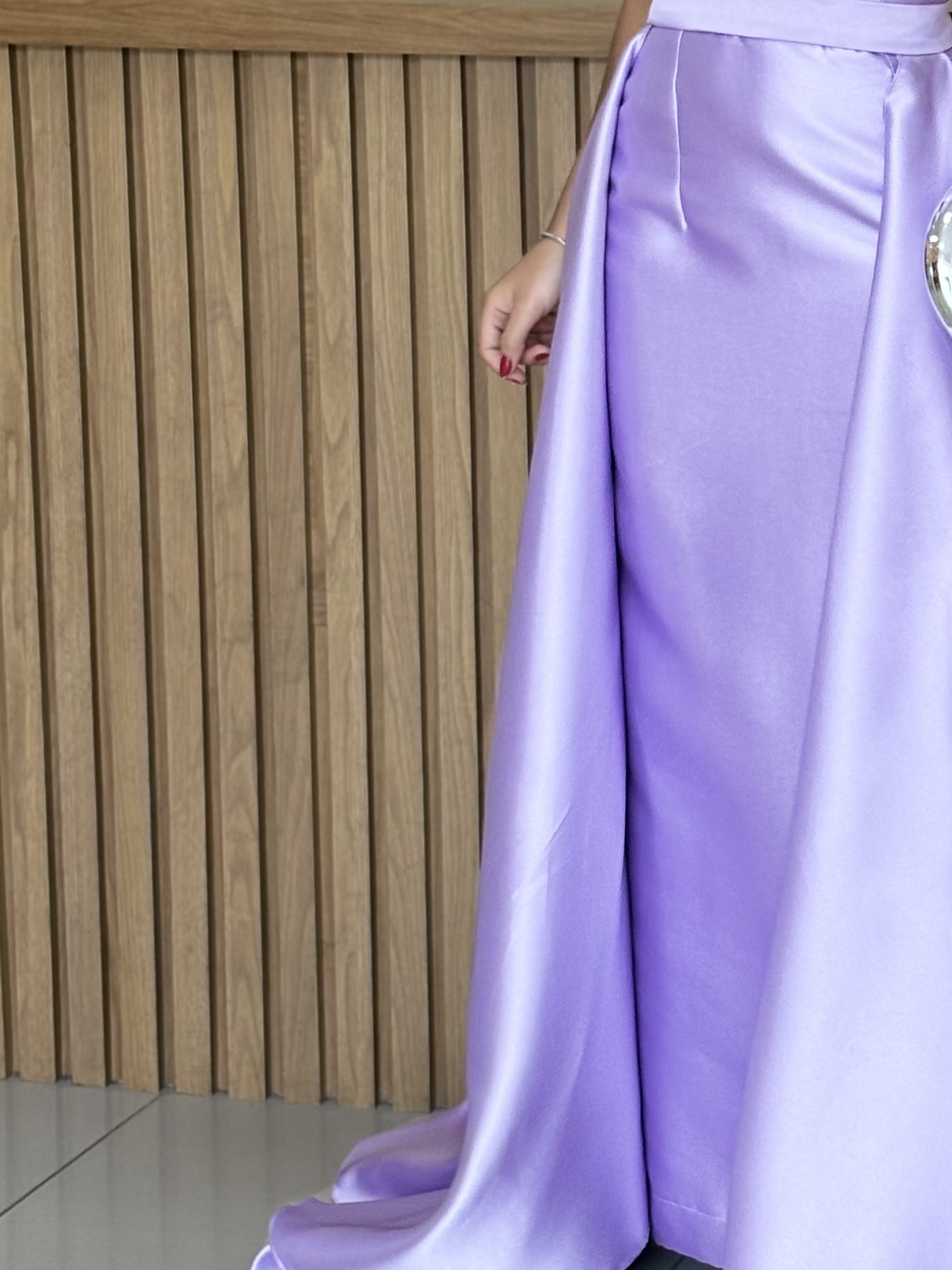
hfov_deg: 12.3
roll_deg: +0.3
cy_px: 236
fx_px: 4365
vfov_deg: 16.4
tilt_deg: -7.5
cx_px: 972
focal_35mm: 119
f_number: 1.6
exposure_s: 1/90
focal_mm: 5.96
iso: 50
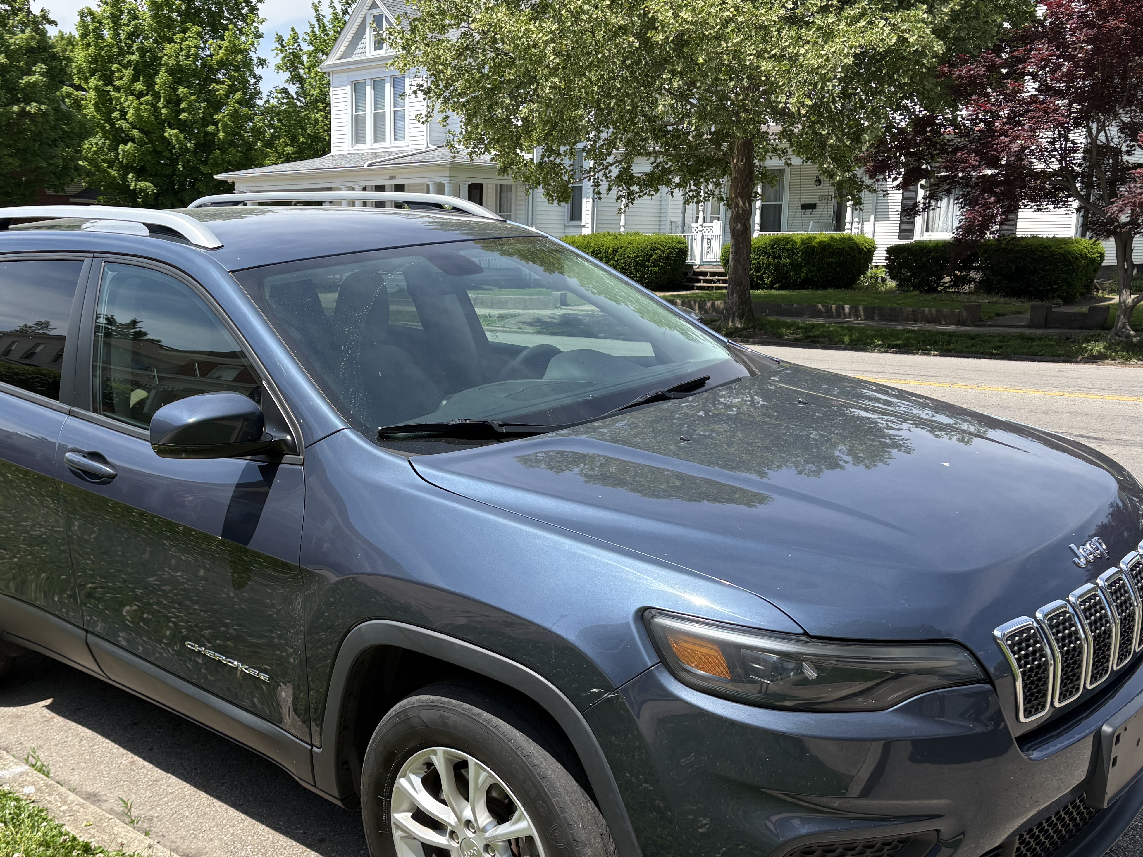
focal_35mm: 38
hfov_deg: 48.6
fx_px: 1255
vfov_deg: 37.6
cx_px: 449
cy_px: 518
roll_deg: +0.5
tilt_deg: -11.8
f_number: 1.6
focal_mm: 5.96
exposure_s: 1/1848
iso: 50
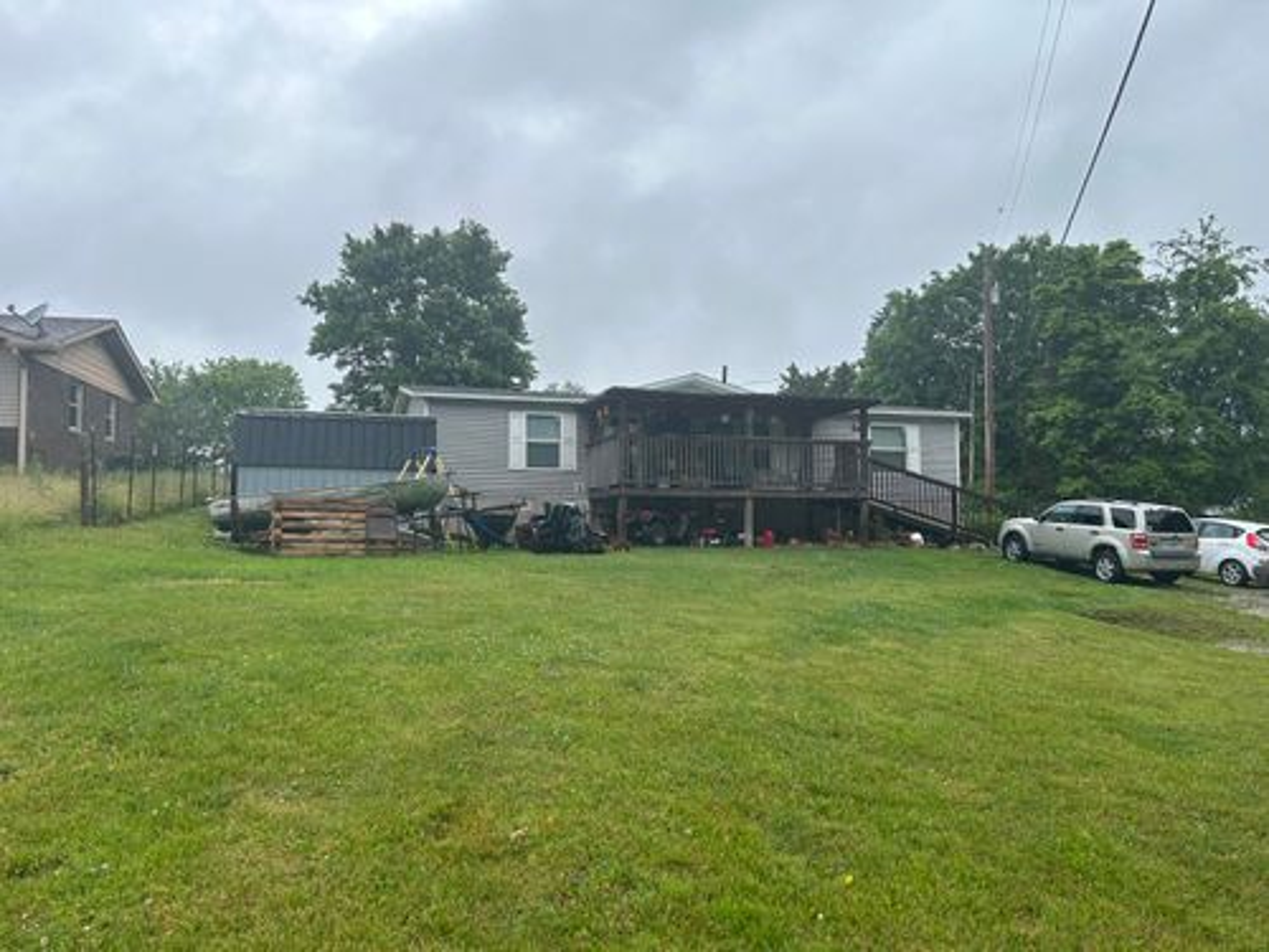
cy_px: 476
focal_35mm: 26
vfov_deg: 53.1
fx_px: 953
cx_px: 634
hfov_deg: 67.3
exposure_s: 1/1751
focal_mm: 5.7
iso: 50
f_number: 1.5
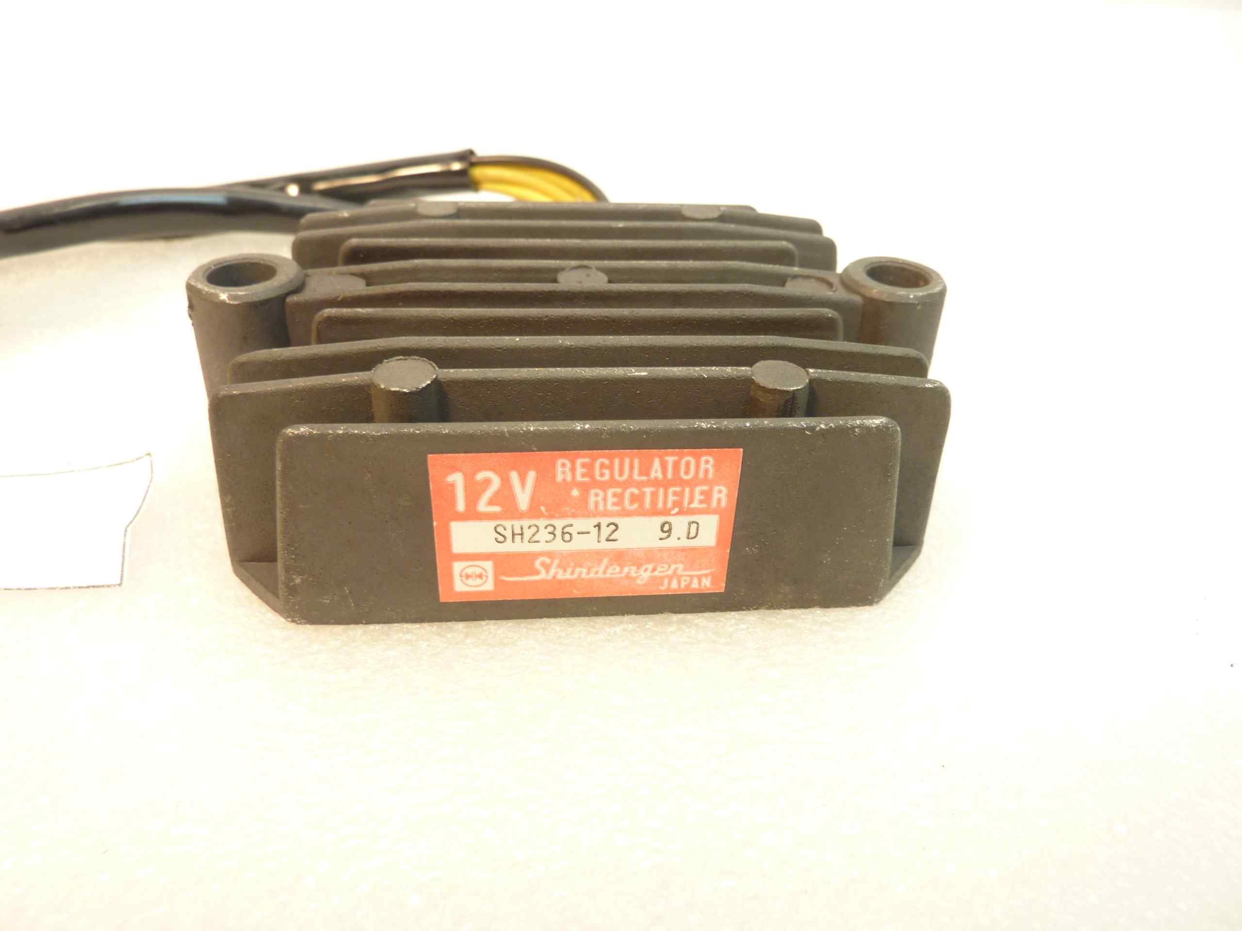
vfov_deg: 54.9
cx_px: 621
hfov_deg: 69.4
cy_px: 466
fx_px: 897
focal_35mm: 25
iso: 80
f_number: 3.3
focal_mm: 4.1
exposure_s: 1/15
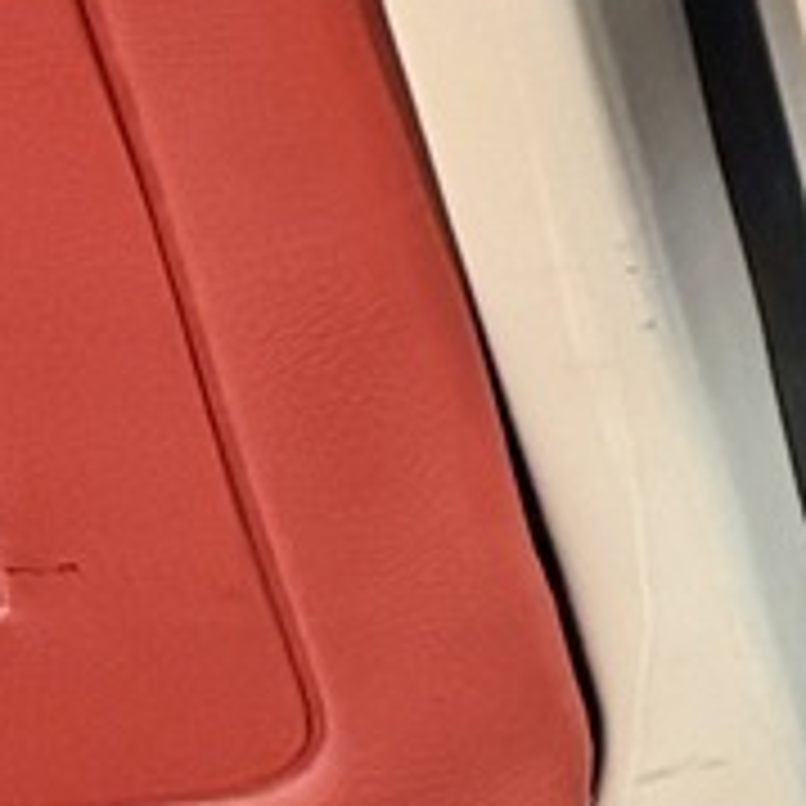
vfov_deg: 8.6
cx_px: 2859
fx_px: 4505
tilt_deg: -23.1
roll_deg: +0.1
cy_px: -1594
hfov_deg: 7.9
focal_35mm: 171
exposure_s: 1/60
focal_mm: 6.76
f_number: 1.78
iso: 640
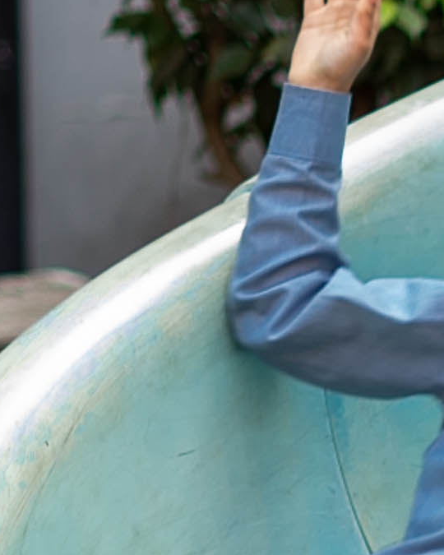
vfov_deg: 4.7
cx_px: 1336
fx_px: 6702
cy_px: 746
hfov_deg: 3.7
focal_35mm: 408
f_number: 1.8
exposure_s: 1/200
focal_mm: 50
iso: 50
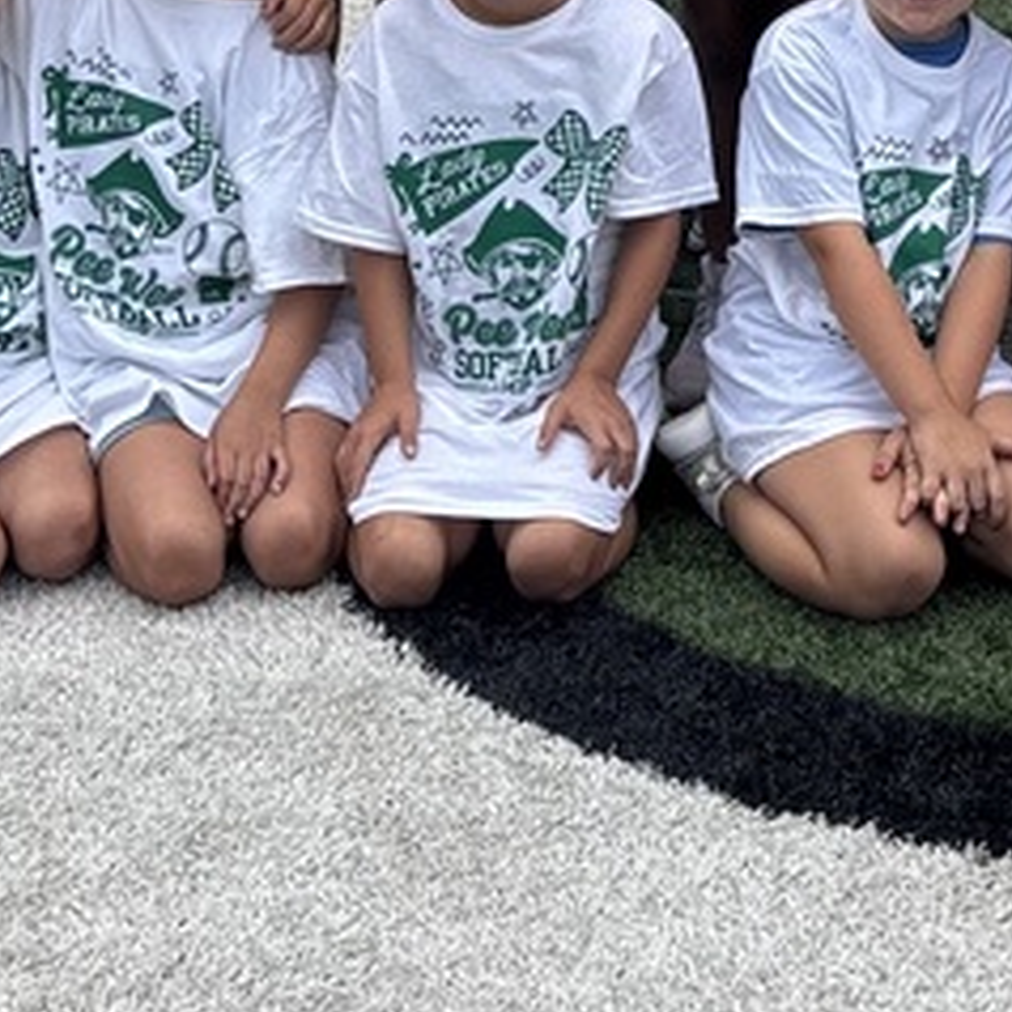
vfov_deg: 16.2
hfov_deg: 17.0
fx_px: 3274
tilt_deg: -7.7
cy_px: -476
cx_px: 1106
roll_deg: -0.3
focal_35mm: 99
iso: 50
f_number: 1.6
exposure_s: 1/1721
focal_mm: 5.96
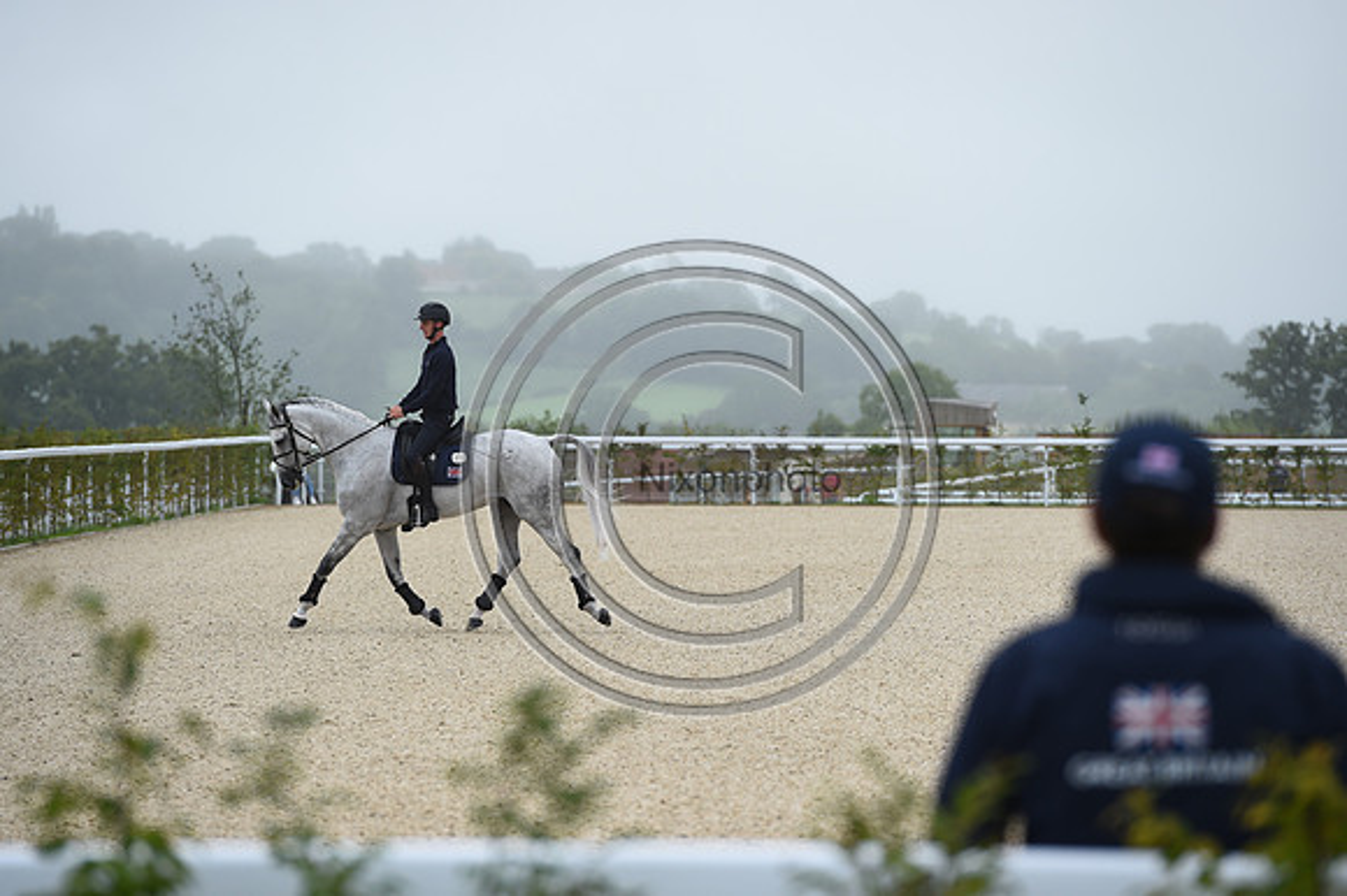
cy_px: 448
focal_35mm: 200
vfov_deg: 6.9
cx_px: 674
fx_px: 7479
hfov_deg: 10.3
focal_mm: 200
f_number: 5
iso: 400
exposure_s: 1/800
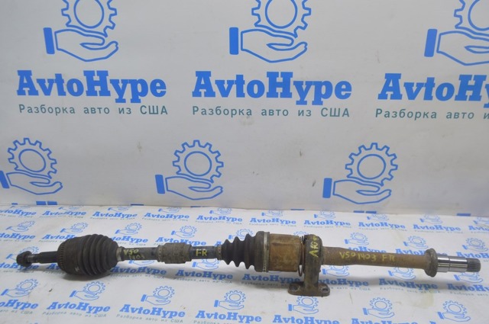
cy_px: 162
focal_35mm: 30
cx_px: 244
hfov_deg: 62.0
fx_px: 407
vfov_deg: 43.5
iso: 400
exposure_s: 1/20
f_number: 5.6
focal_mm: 20
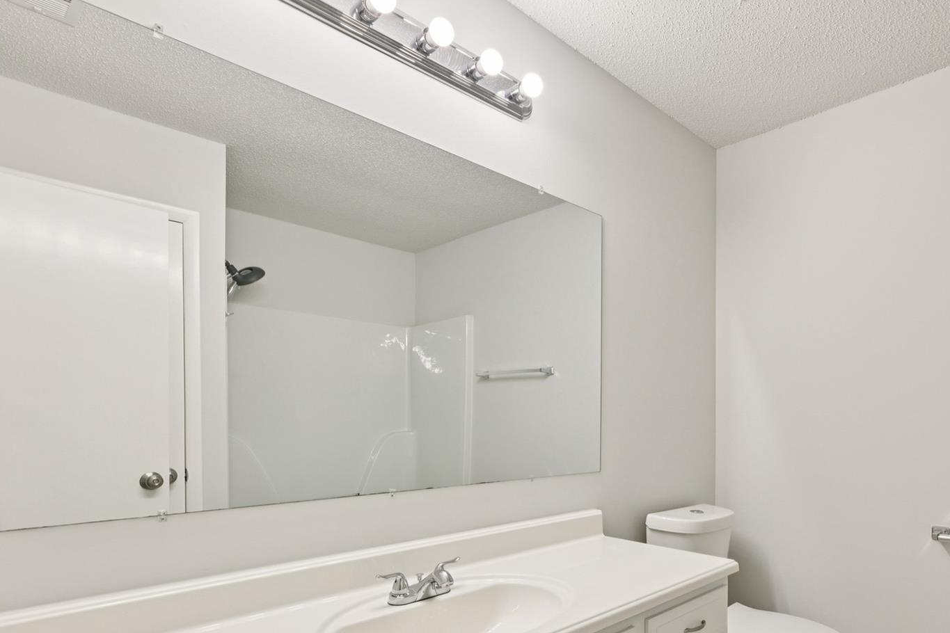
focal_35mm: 21
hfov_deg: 79.0
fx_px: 554
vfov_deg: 58.0
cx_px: 618
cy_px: 429
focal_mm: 14
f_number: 8
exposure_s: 1/15
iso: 125
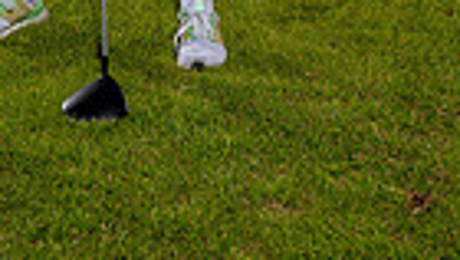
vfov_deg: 10.7
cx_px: 181
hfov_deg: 23.4
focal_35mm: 91
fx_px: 1111
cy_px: -421
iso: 400
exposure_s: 1/250
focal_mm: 27
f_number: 4
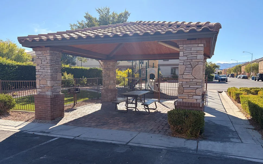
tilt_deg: -6.5
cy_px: 97
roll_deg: -0.3
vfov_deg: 43.0
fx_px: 208
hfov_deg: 64.6
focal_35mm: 29
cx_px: 130
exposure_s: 1/2364
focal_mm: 5.96
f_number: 1.6
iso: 50
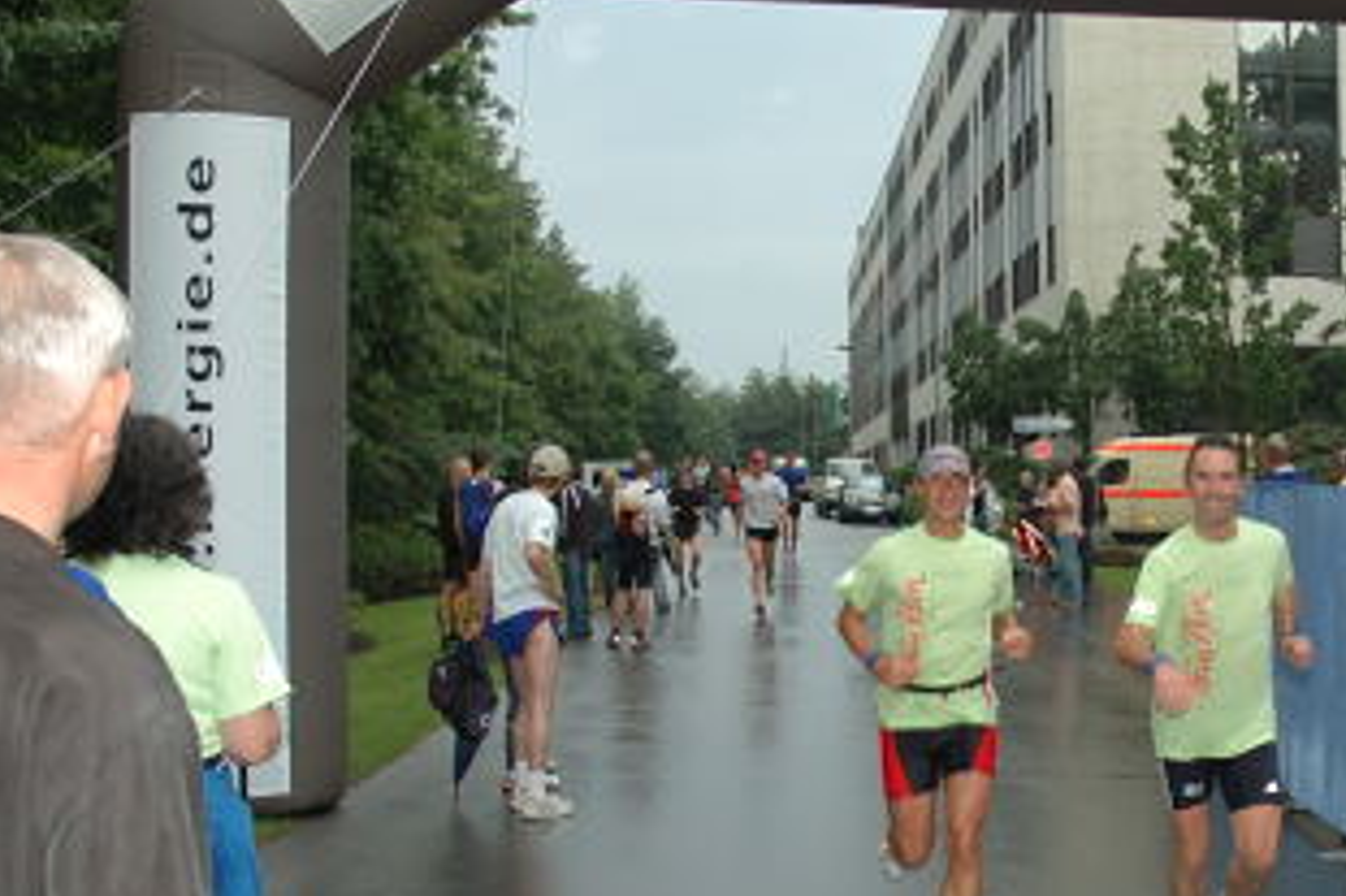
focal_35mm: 49
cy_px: 587
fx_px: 1831
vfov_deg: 27.4
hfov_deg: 39.4
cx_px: 991
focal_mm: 18
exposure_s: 1/90
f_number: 4.8
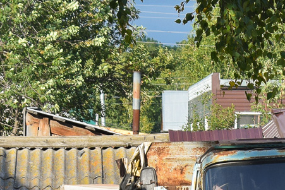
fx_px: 1737
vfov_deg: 6.2
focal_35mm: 219
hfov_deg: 9.3
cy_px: 203
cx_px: 313
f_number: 6.3
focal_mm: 55
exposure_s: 1/400
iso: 200
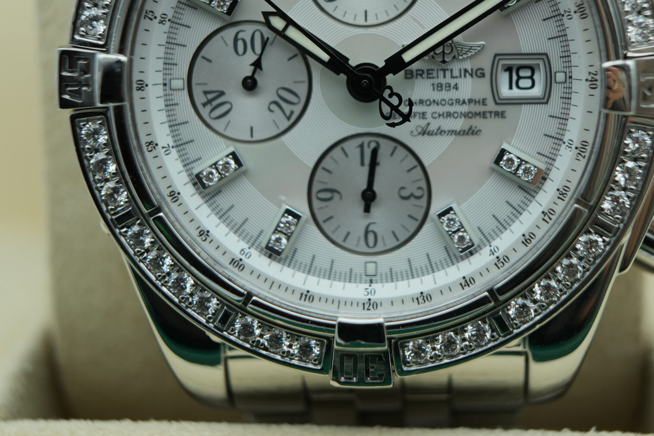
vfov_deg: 22.7
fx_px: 1072
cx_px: 393
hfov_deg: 33.8
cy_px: 84
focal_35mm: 59
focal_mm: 35
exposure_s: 1/250
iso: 400
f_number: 5
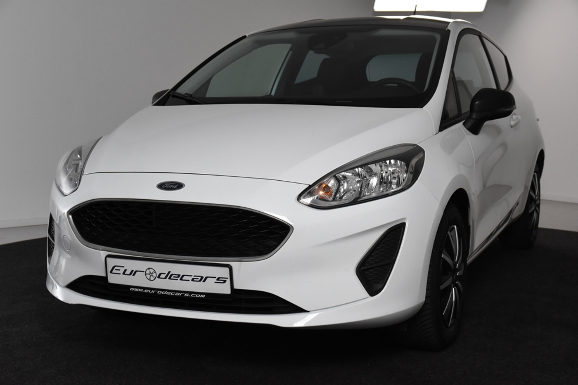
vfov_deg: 23.8
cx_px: 289
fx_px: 915
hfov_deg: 35.1
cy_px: 192
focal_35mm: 57
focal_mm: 38
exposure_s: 1/160
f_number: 6.3
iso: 1600
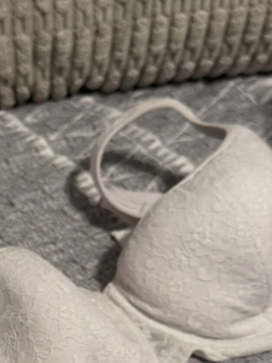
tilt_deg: -46.7
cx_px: 20
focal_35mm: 74
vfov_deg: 25.1
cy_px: 362
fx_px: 775
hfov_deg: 19.5
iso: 200
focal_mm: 6.76
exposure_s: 1/60
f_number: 1.78
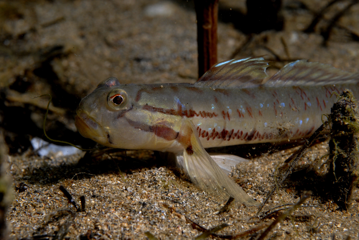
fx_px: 899
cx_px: 180
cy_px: 120
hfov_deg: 22.6
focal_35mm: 90
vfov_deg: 15.2
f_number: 11
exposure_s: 1/80
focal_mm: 60
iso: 125
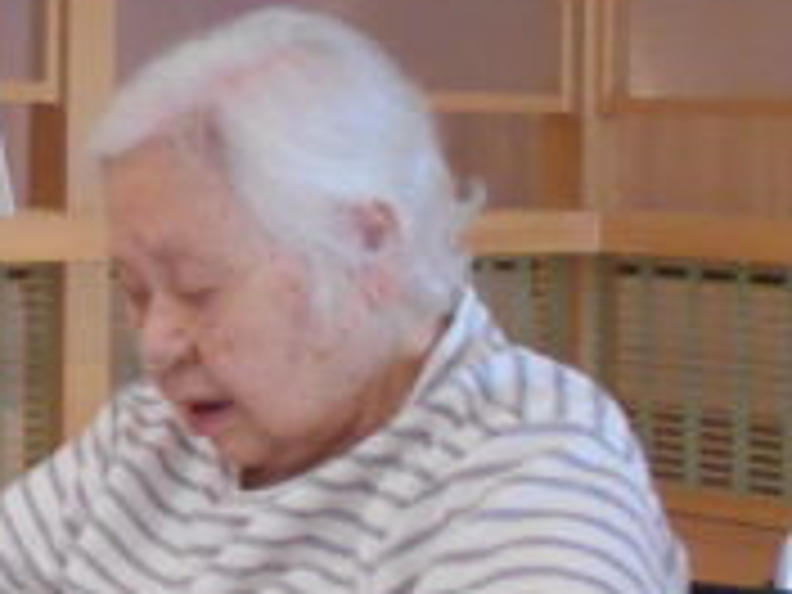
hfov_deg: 14.4
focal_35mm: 118
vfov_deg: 12.5
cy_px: 58
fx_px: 2700
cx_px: -702
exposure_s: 1/30
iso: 280
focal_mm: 4.6
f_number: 3.2
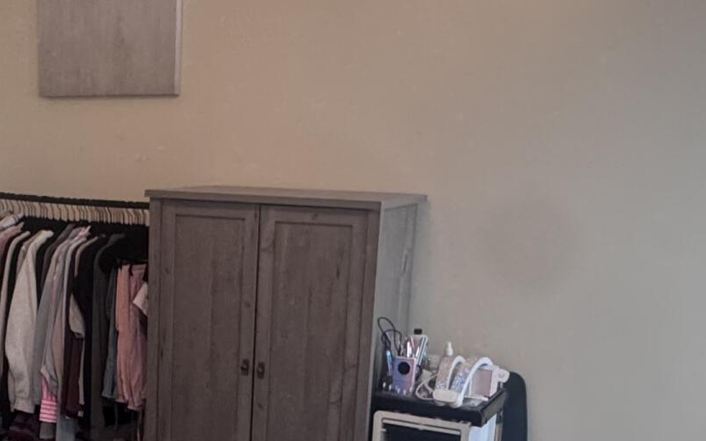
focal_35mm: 55
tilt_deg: -12.9
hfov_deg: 36.0
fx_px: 1058
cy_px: 396
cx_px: 173
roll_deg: -2.3
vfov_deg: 23.0
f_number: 2.2
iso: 250
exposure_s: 1/60
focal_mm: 2.22
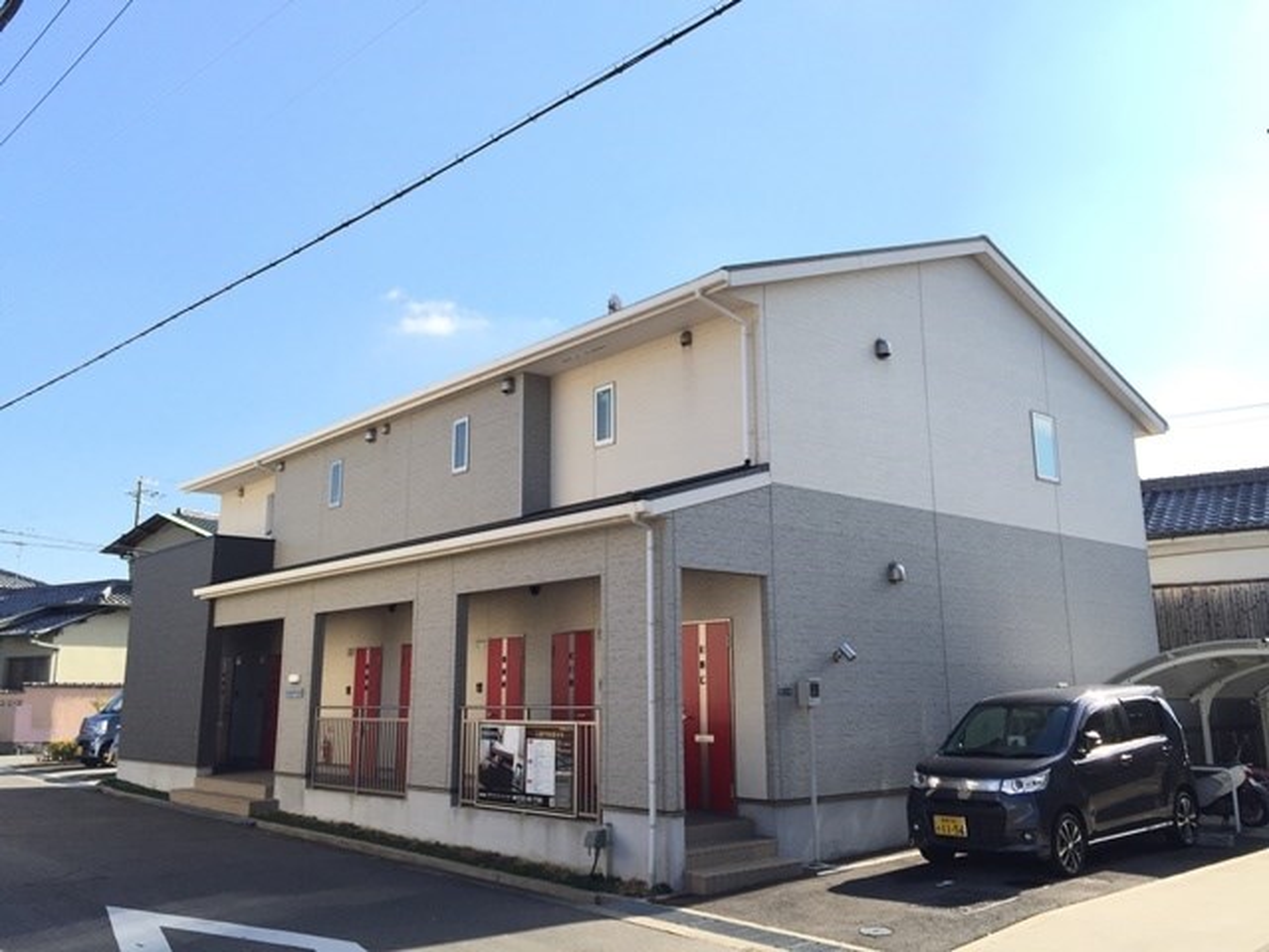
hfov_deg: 61.7
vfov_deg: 48.2
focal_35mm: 29
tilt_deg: +12.3
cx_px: 634
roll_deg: -1.1
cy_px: 476
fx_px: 1063
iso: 32
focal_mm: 4.15
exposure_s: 1/1522
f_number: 2.2
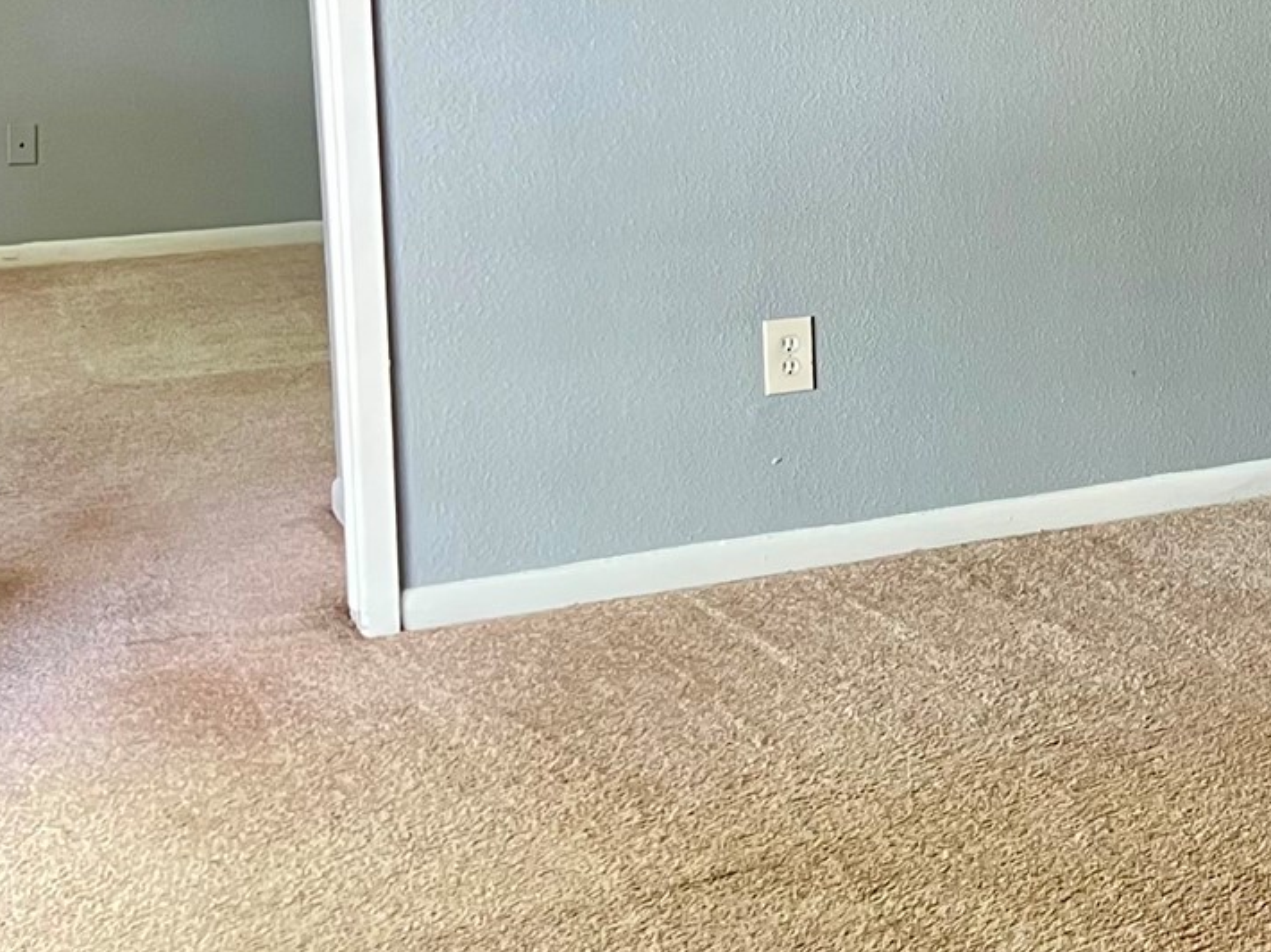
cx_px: 1466
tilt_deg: -7.7
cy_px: 159
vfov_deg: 19.4
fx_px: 2753
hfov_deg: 24.0
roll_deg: +0.6
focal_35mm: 75
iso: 250
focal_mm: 5.7
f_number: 1.5
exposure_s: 1/60
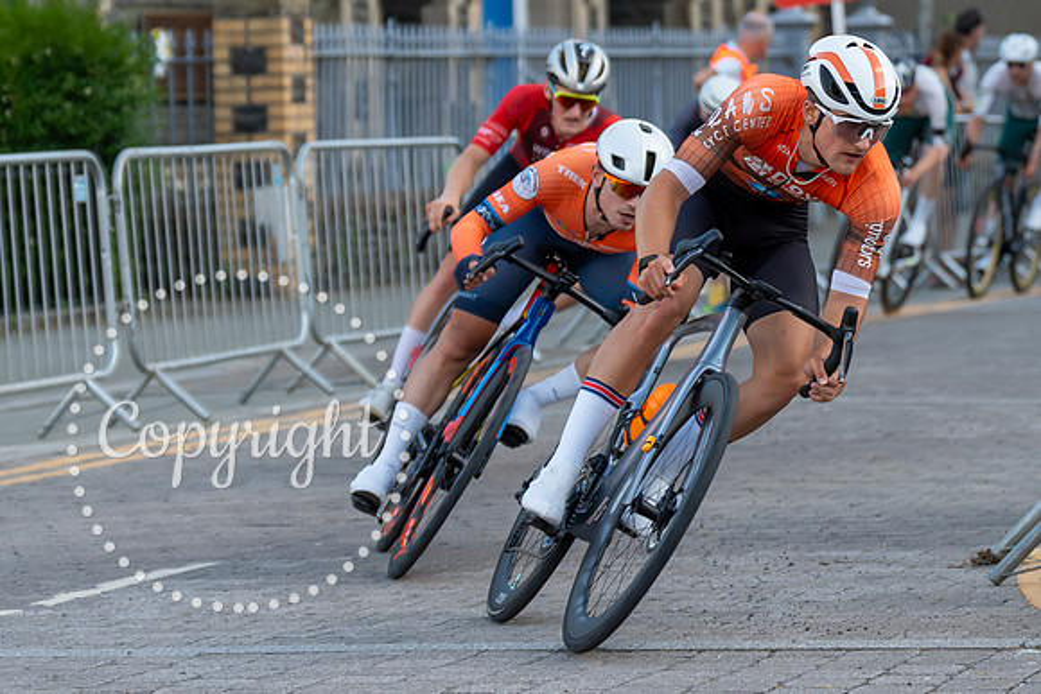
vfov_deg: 7.5
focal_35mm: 182
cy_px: 182
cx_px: 737
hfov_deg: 11.3
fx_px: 5264
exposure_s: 1/800
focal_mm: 88
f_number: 3.2
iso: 500
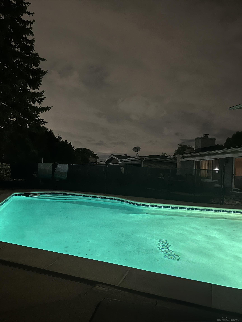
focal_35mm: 26
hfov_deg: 53.1
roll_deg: -2.9
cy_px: 161
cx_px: 121
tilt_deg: +3.4
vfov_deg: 67.3
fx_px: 242
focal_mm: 5.1
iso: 640
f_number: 1.6
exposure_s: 1/10
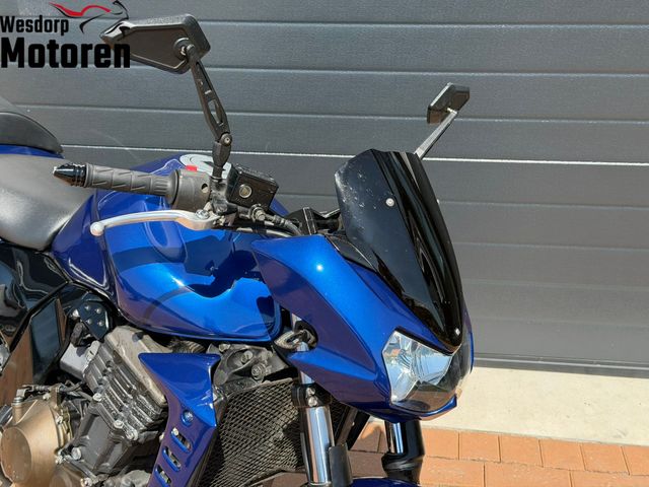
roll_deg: +1.4
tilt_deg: -23.8
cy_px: 244
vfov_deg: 30.3
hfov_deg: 39.7
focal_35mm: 48
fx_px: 900
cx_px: 324
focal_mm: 6.76
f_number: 1.78
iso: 100
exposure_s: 1/2088
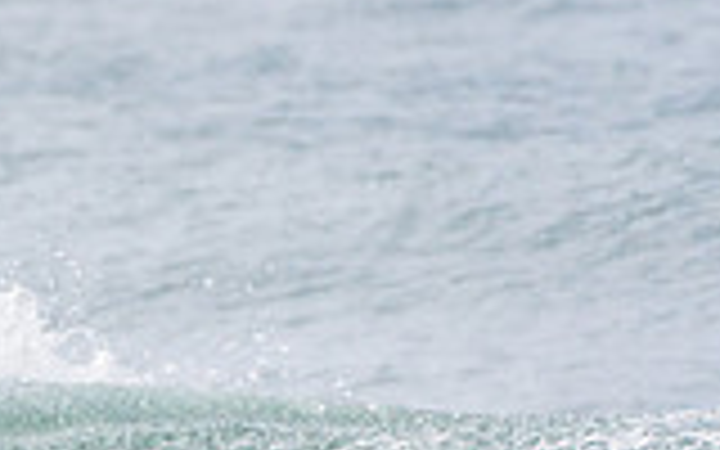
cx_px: -495
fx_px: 54295
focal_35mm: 2767
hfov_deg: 0.8
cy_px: 664
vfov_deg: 0.5
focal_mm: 500
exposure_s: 1/2000
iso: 320
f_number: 5.6
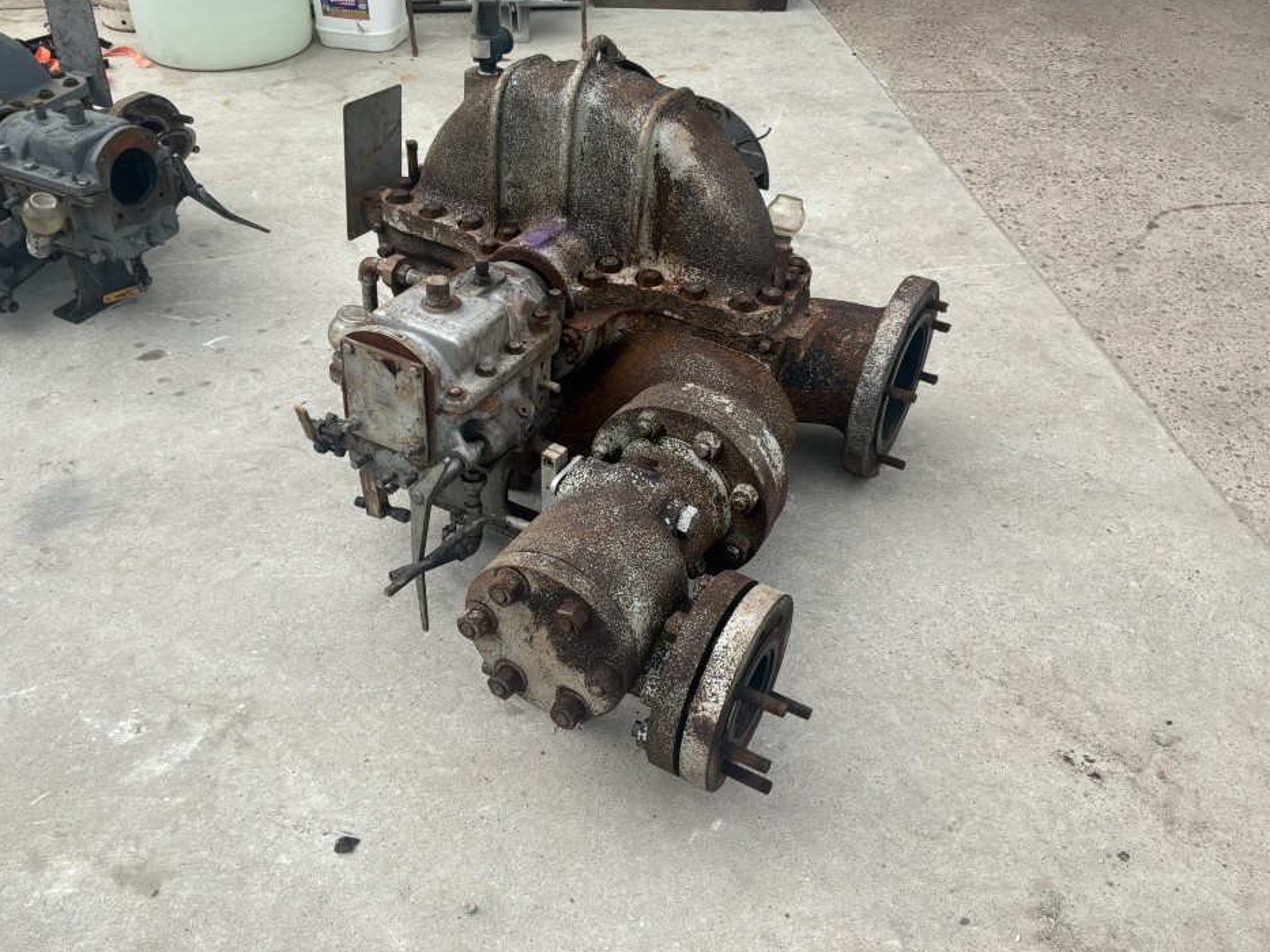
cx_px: 633
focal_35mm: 30
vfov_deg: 46.8
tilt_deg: -36.4
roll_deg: -0.9
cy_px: 447
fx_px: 1101
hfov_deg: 60.0
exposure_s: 1/749
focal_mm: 3
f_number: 1.8
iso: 25
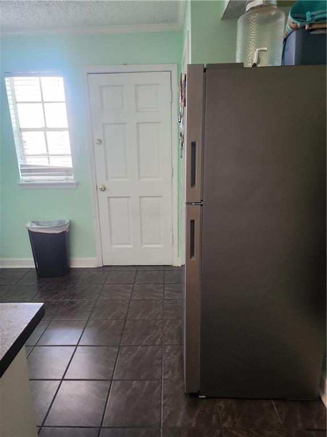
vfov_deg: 73.9
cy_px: 218
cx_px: 164
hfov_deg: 58.9
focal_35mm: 23
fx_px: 290
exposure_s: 1/120
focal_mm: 5.4
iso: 640
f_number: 1.8
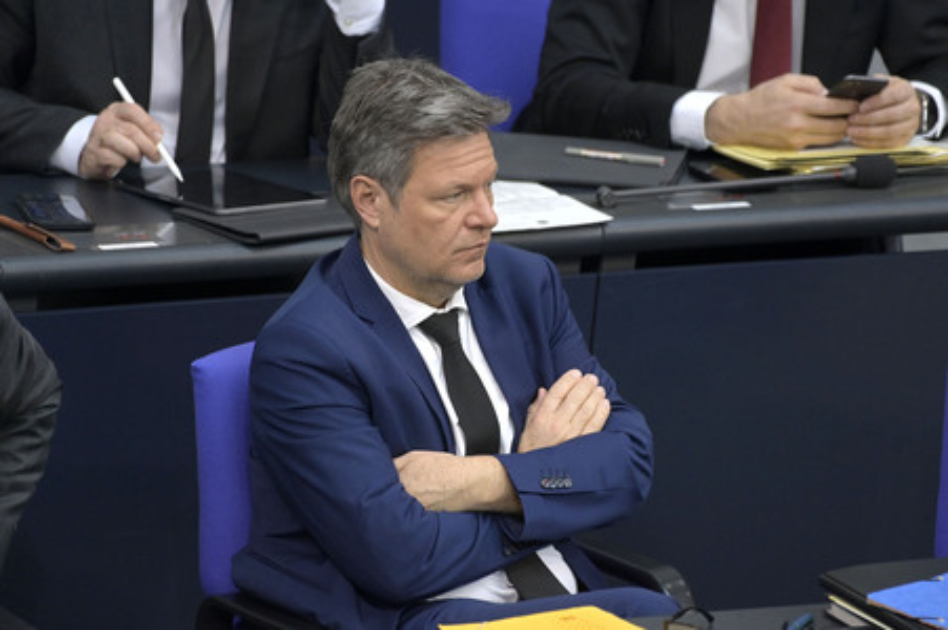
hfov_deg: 4.1
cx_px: 474
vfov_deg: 2.7
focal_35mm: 500
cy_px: 315
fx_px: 13157
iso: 6400
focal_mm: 500
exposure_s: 1/400
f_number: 6.3
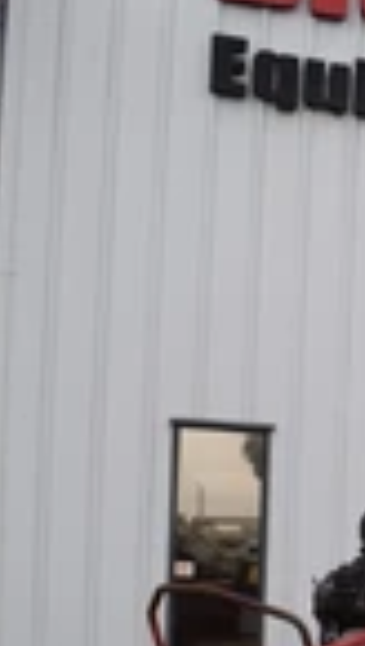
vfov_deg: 26.2
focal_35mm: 78
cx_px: 579
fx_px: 1337
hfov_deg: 14.3
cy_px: 586
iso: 400
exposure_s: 1/200
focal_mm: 18
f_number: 7.1
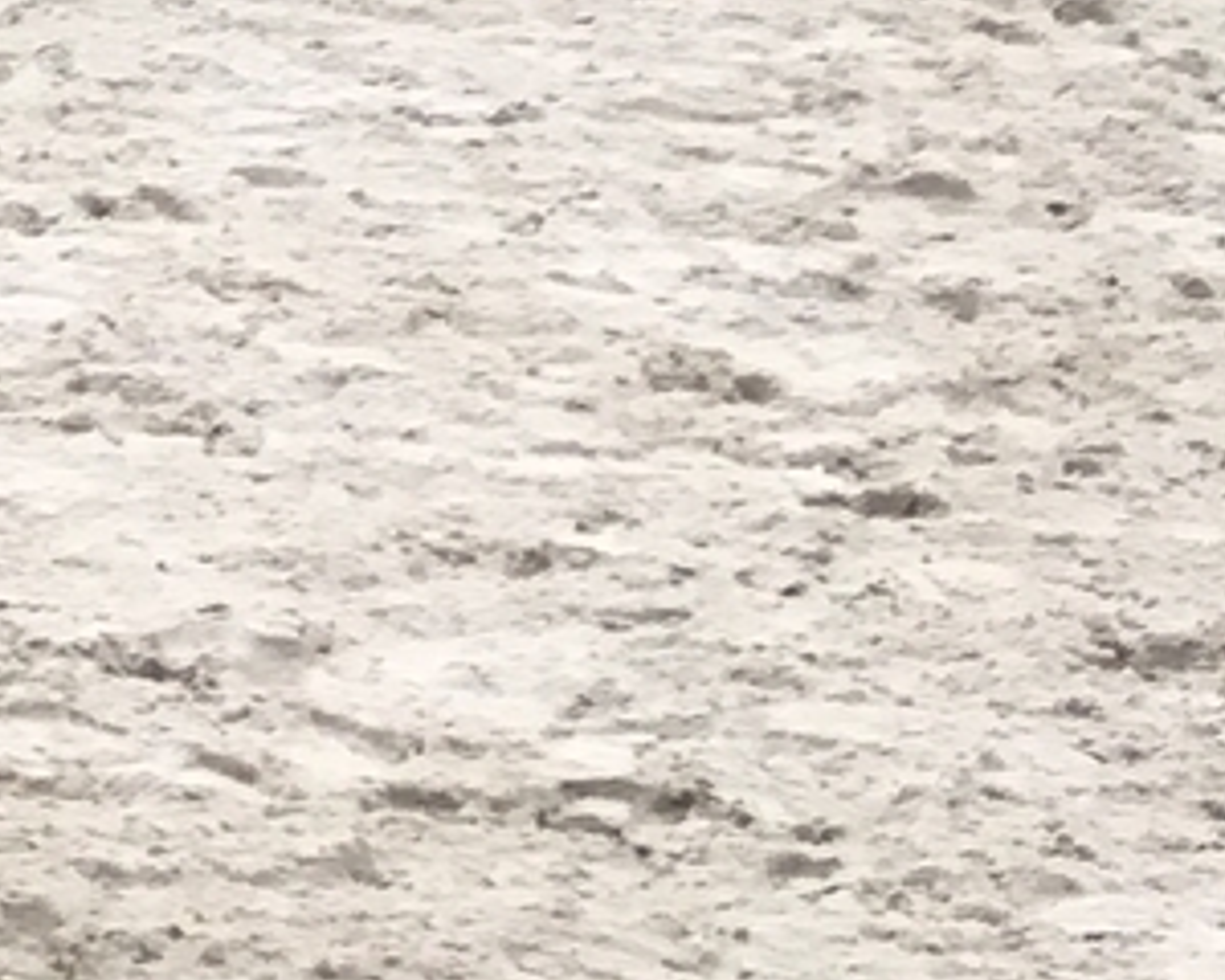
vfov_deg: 8.4
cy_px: -208
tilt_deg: -9.7
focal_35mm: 181
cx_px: -2687
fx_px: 6562
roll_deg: +0.2
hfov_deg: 8.5
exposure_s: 1/33
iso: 25
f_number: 2.2
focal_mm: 4.15
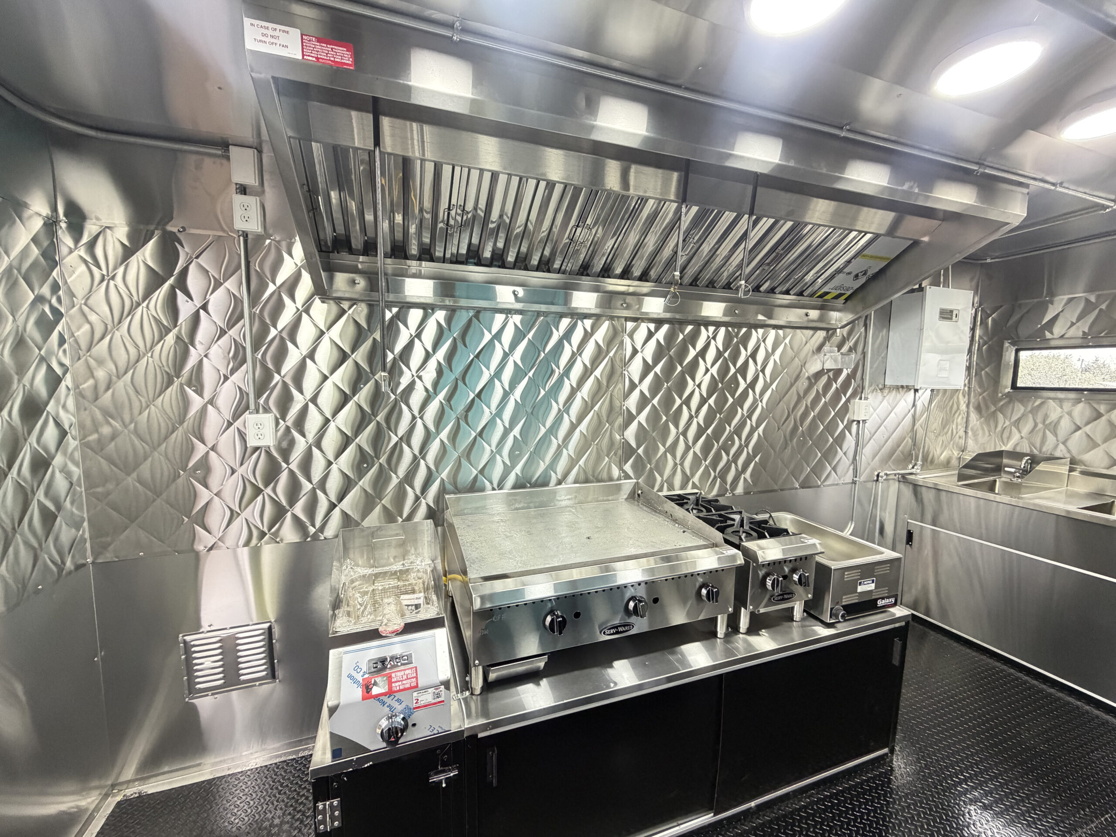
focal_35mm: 14
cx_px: 558
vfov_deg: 85.7
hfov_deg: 102.1
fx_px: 451
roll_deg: -3.5
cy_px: 418
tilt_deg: -4.2
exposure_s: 1/60
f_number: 2.2
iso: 500
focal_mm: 2.22
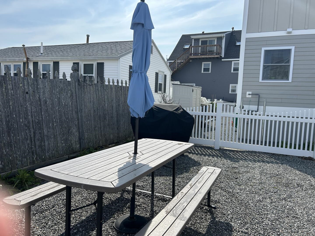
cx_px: 158
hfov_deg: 67.3
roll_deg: -1.5
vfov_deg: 53.1
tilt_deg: -3.7
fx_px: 237
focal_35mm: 26
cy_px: 118
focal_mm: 5.7
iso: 50
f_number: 1.5
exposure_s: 1/4444
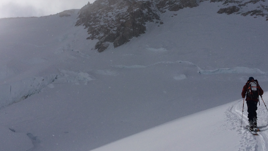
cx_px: 124
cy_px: 47
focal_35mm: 43
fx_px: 306
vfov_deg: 27.5
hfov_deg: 47.3
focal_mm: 4.15
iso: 40
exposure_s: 1/10309
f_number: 2.2
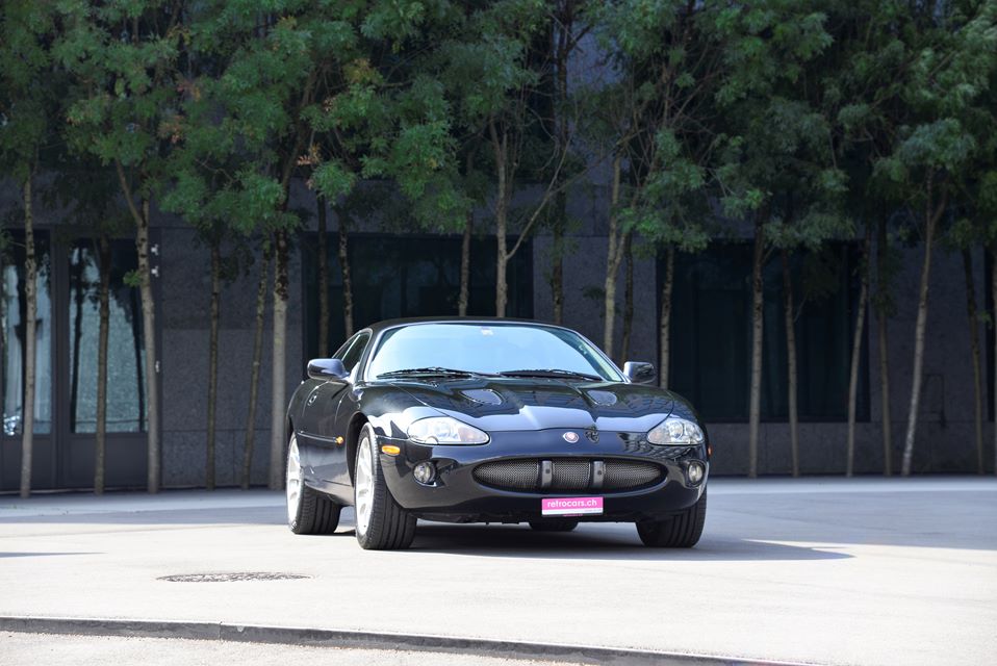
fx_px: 2632
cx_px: 498
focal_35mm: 95
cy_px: 333
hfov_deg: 21.4
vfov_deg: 14.4
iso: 250
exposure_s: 1/160
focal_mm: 95
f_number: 6.3
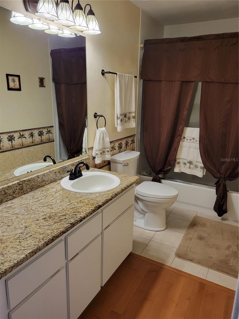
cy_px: 160
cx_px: 120
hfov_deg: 53.1
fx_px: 239
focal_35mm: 26
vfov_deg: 67.3
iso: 250
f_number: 1.8
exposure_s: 1/120
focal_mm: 5.4
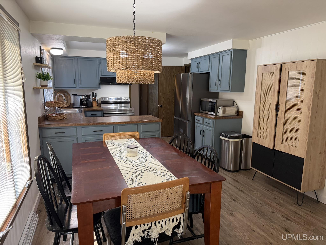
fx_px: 226
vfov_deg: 56.8
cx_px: 163
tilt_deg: -9.3
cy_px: 122
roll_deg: -0.7
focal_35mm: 24
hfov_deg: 71.6
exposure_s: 1/120
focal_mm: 6.76
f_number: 1.78
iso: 200
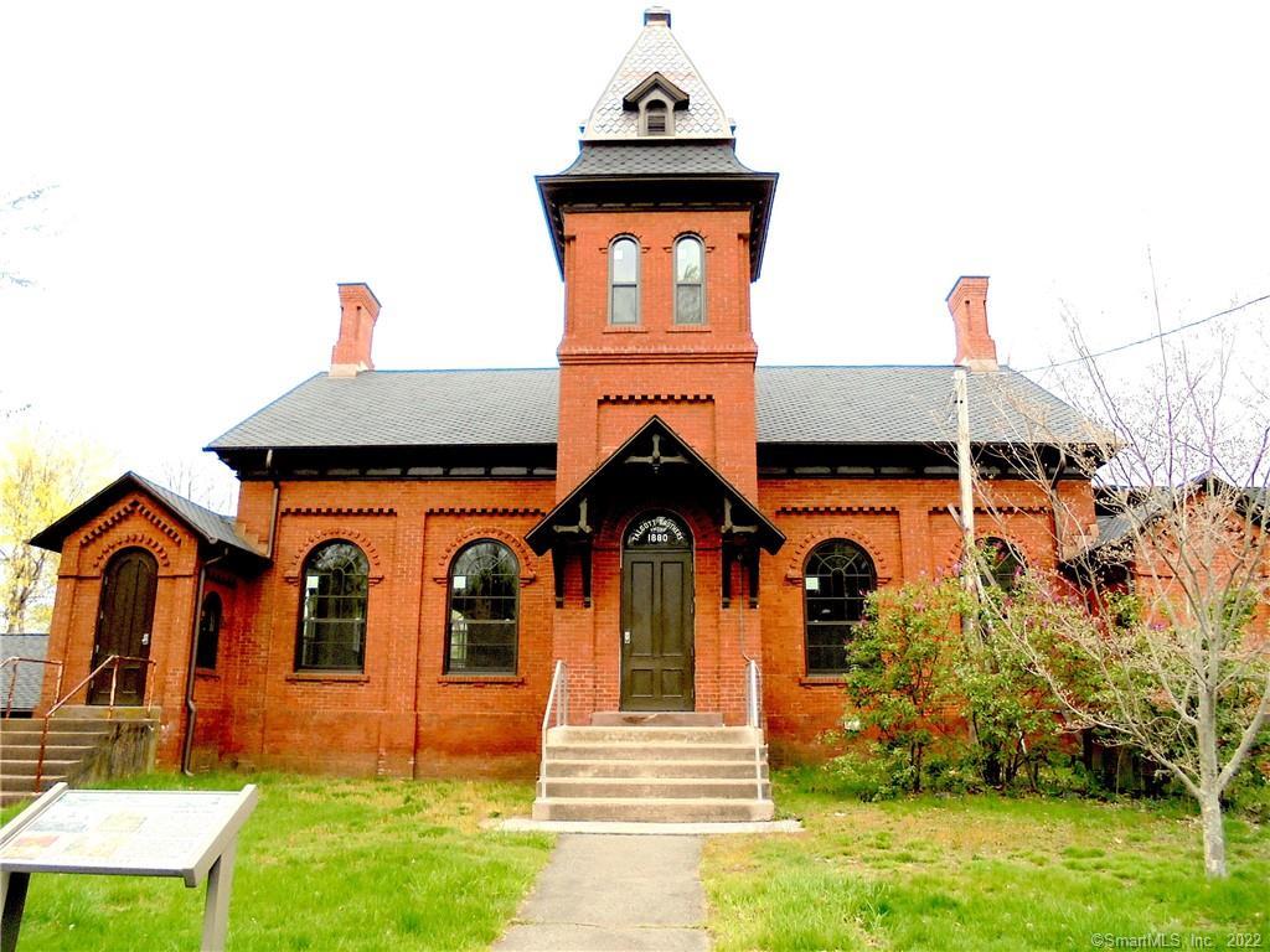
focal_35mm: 26
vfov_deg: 53.1
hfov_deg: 67.3
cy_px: 476
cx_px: 635
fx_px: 954
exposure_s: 1/200
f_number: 3.5
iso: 100
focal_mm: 4.6
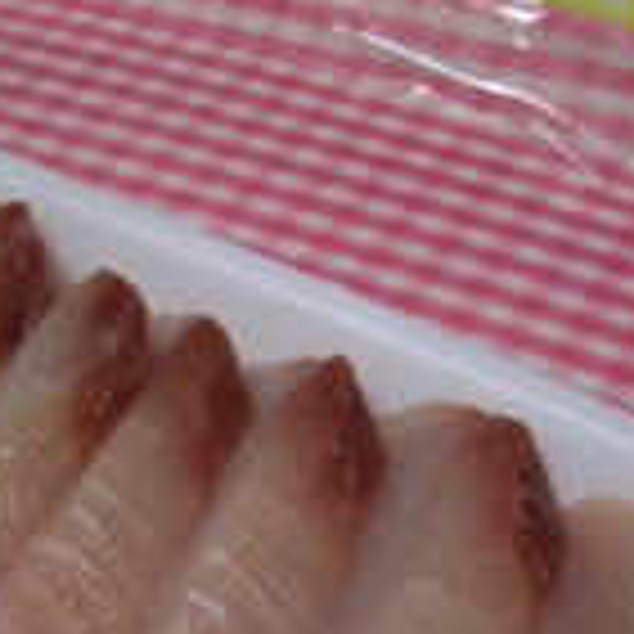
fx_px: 1596
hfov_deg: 22.4
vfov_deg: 21.9
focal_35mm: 77
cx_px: 225
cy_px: 589
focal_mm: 5.8
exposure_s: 1/100
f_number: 2.6
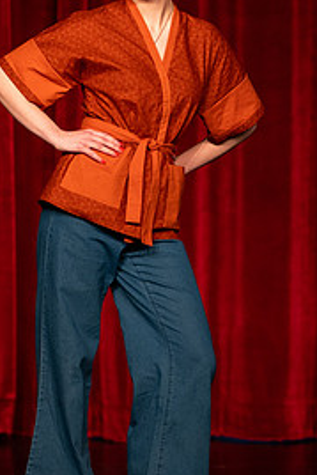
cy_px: 133
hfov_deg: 3.6
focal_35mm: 381
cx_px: 168
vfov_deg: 5.4
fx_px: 5025
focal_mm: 105
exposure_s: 1/400
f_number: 1.4
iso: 400
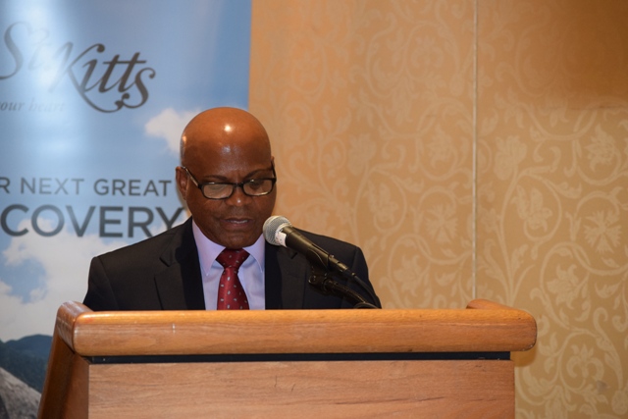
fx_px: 2669
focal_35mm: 153
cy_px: 210
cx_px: 314
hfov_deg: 13.4
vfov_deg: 9.0
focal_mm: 102
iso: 1400
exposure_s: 1/60
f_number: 4.5
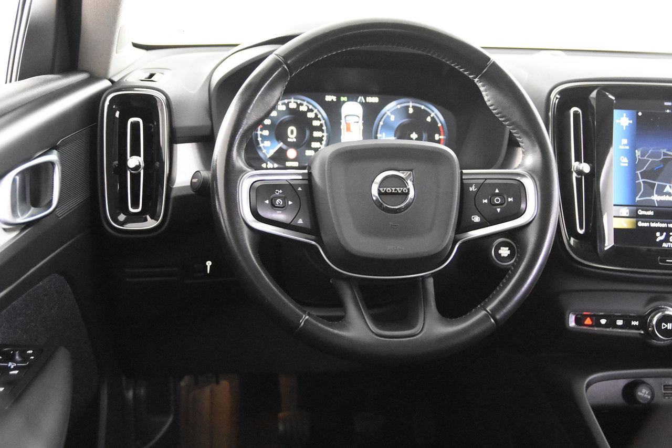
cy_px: 224
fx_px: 784
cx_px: 336
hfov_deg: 46.4
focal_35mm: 42
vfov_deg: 31.9
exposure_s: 1/50
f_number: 3.2
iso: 10000
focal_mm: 28
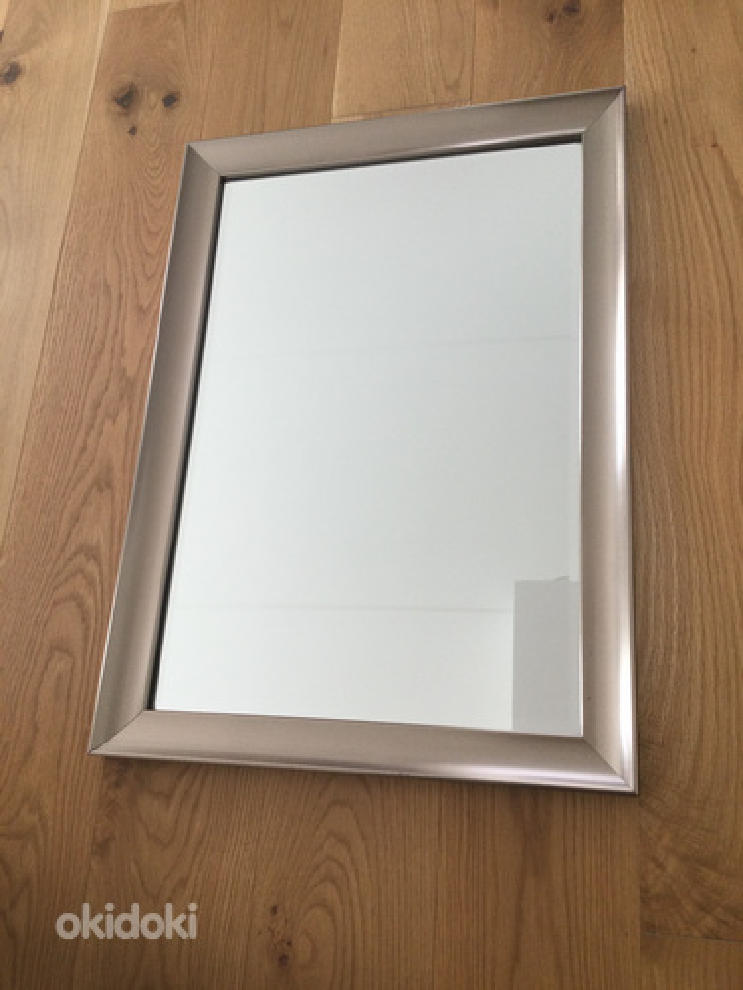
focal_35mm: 31
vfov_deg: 58.4
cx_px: 372
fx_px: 887
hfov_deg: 45.4
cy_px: 495
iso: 25
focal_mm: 3.3
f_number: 2.4
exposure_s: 1/33
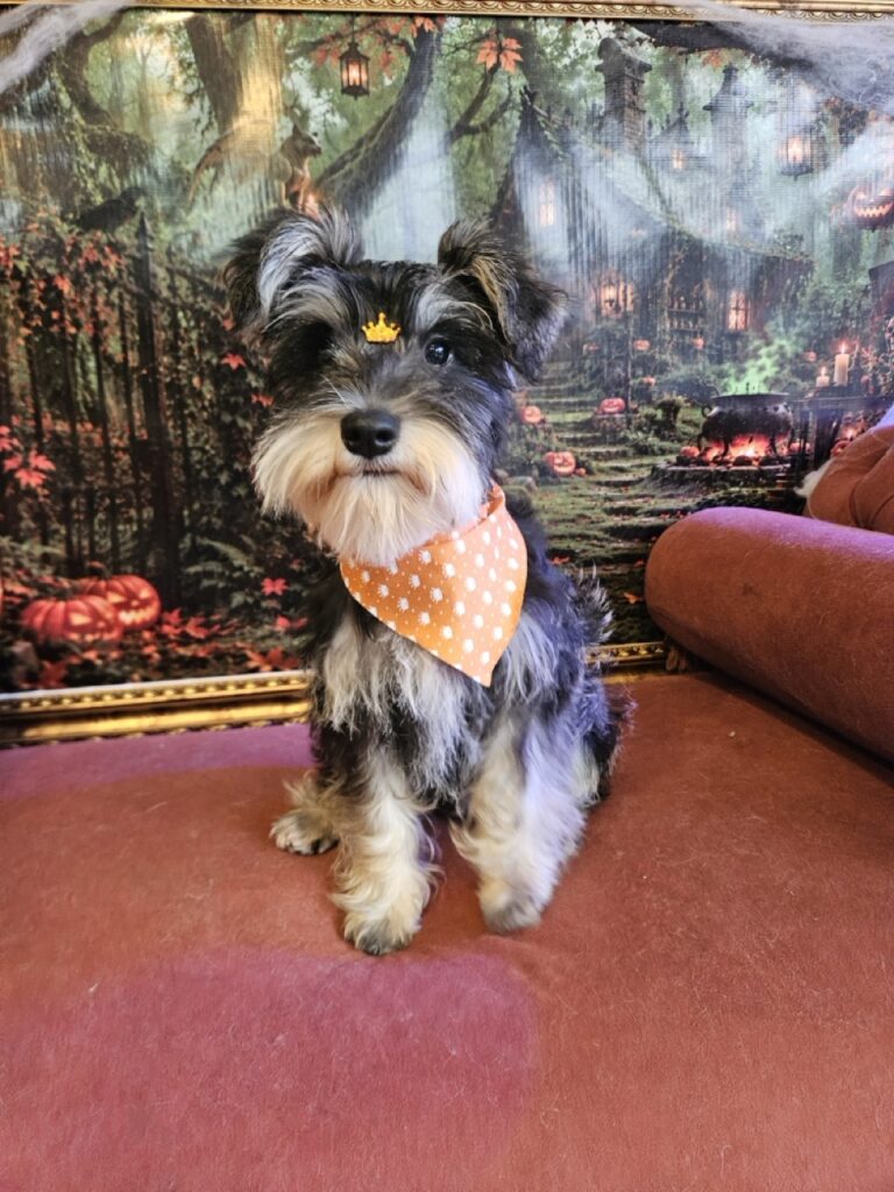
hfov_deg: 58.9
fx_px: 792
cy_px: 596
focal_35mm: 23
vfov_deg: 73.9
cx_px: 447
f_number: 1.8
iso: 800
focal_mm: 5.4
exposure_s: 1/120
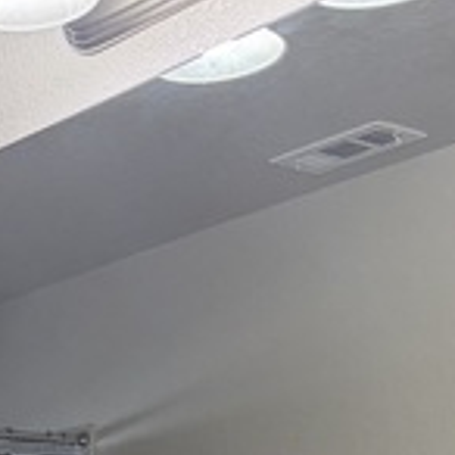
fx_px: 1383
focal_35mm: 93
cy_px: 782
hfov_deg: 16.6
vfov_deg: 16.2
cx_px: -271
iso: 160
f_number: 1.78
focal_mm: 6.76
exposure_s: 1/120
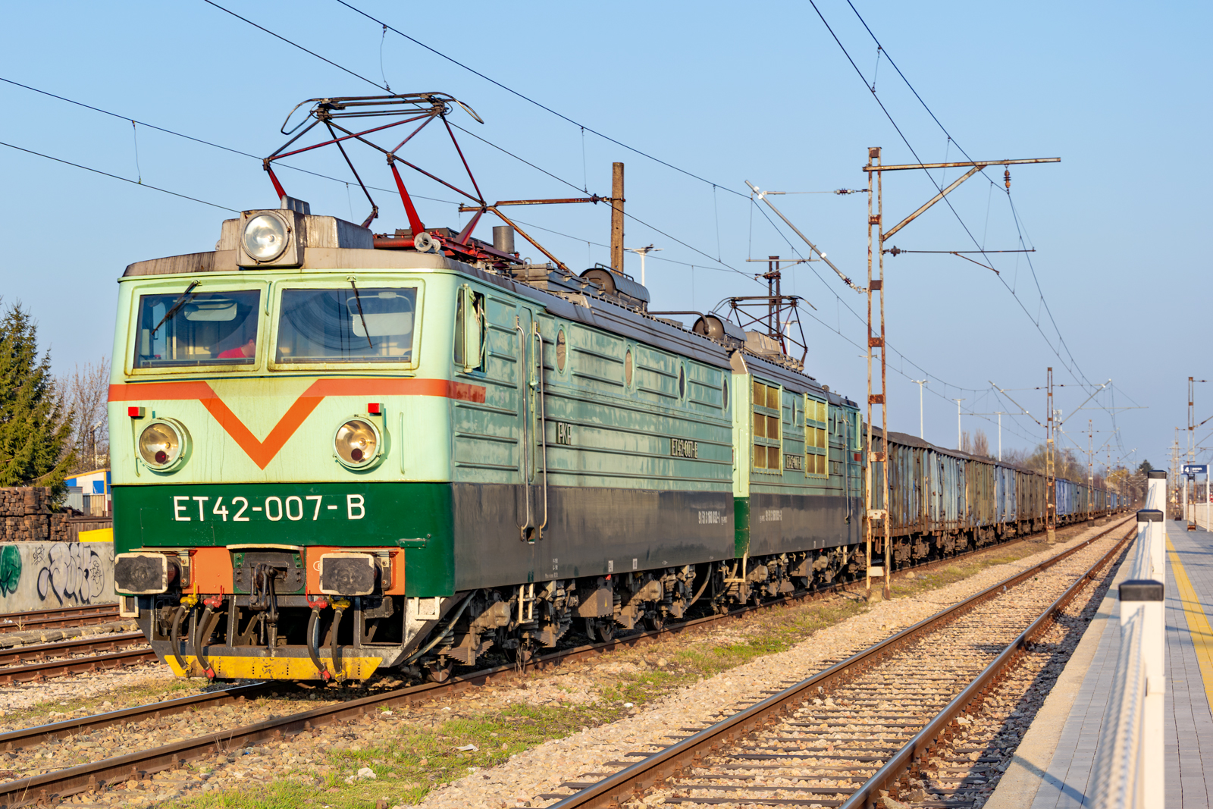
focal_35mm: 68
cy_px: 404
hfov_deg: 29.9
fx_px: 2274
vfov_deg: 20.2
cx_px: 606
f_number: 9
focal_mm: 45
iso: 125
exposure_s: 1/200
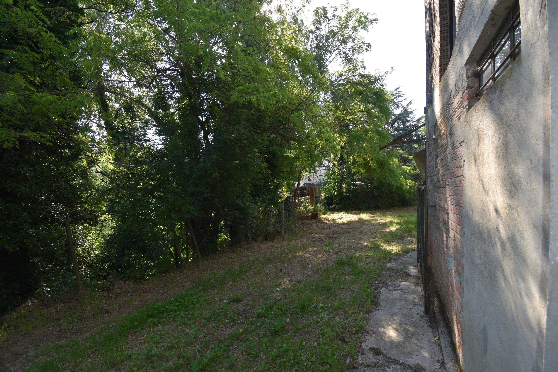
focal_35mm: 15
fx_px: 232
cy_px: 186
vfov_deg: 77.3
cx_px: 279
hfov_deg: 100.4
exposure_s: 1/125
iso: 110
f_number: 5.6
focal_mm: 10
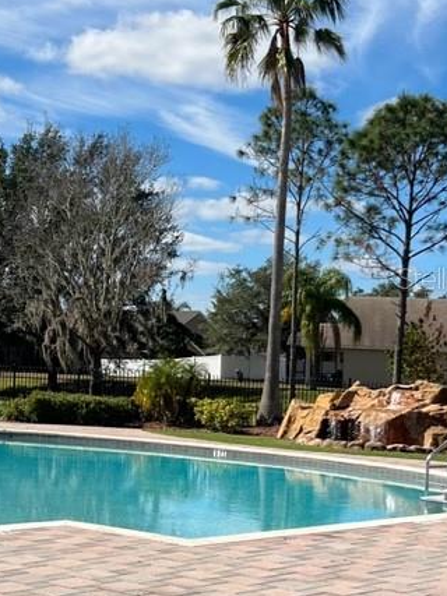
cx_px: 194
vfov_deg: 47.8
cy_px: 278
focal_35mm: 39
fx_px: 672
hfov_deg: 36.7
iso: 50
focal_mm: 5.7
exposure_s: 1/6579
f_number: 1.5
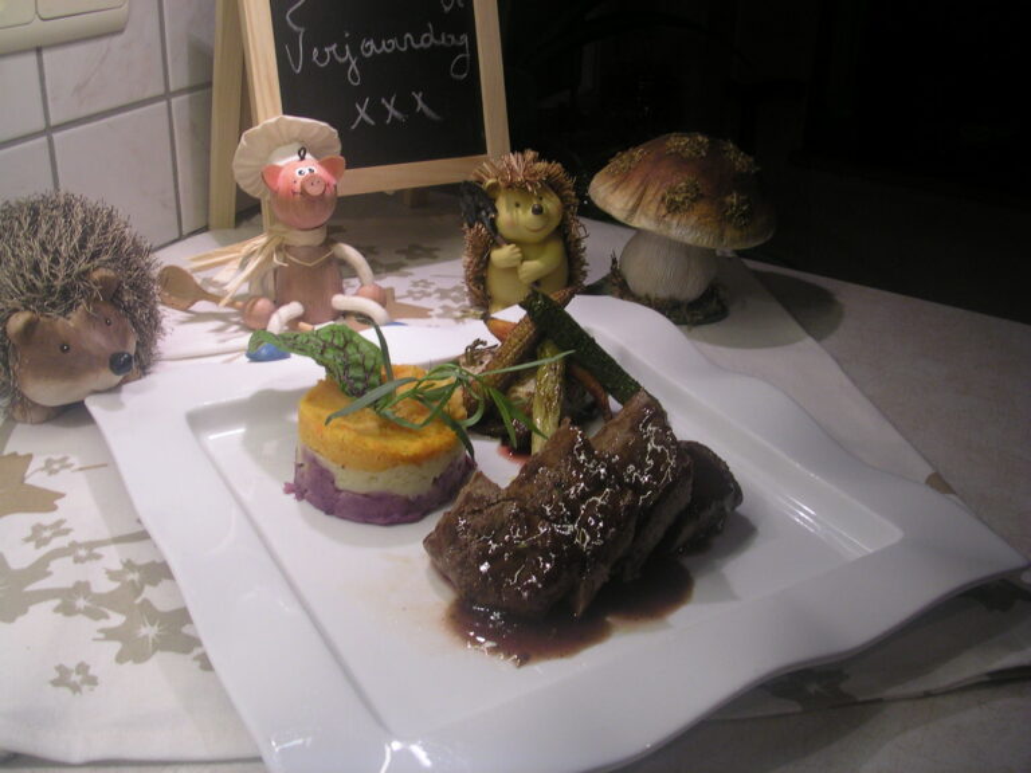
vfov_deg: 38.7
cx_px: 516
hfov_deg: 50.1
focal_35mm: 37
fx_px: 1102
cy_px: 386
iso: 100
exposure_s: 1/32.7
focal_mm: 5.6
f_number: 2.7
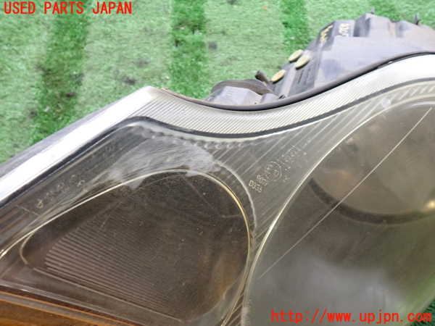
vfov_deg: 44.2
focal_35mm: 32
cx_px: 218
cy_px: 163
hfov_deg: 56.8
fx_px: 402
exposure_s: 1/30
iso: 500
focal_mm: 5.79
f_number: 2.4
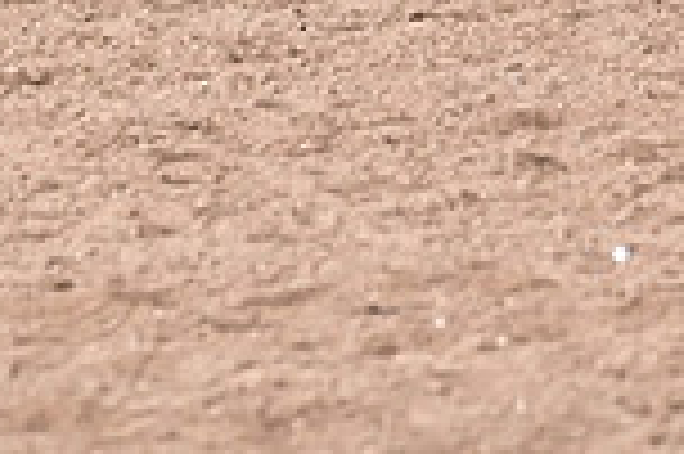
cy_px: -389
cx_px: 126
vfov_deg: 2.2
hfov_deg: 3.4
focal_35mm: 611
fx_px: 11596
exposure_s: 1/250
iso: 2500
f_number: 3.5
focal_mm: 160
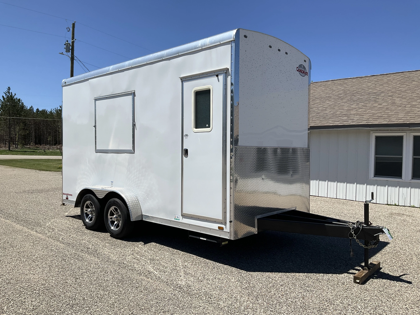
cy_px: 158
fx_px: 352
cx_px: 210
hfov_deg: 61.7
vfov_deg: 48.2
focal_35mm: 29
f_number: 1.8
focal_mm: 3
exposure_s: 1/3322
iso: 25
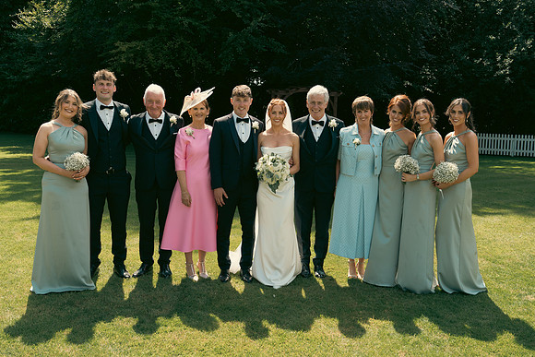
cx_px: 268
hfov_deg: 51.9
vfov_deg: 36.0
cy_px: 178
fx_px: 550
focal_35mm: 37
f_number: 7.1
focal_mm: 37
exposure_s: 1/320
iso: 320
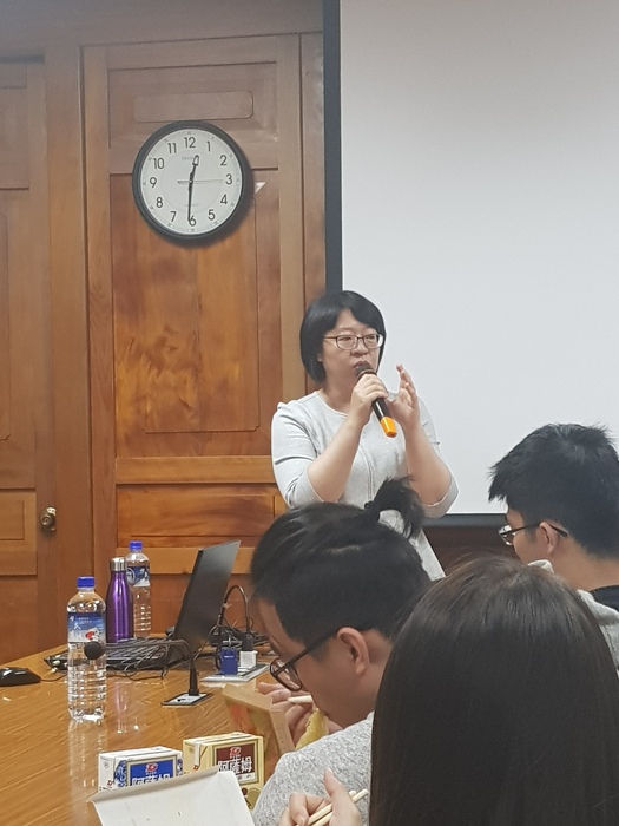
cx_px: 310
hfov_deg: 53.1
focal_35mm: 26
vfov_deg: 67.3
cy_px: 413
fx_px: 620
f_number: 1.7
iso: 200
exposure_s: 1/60
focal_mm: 4.2
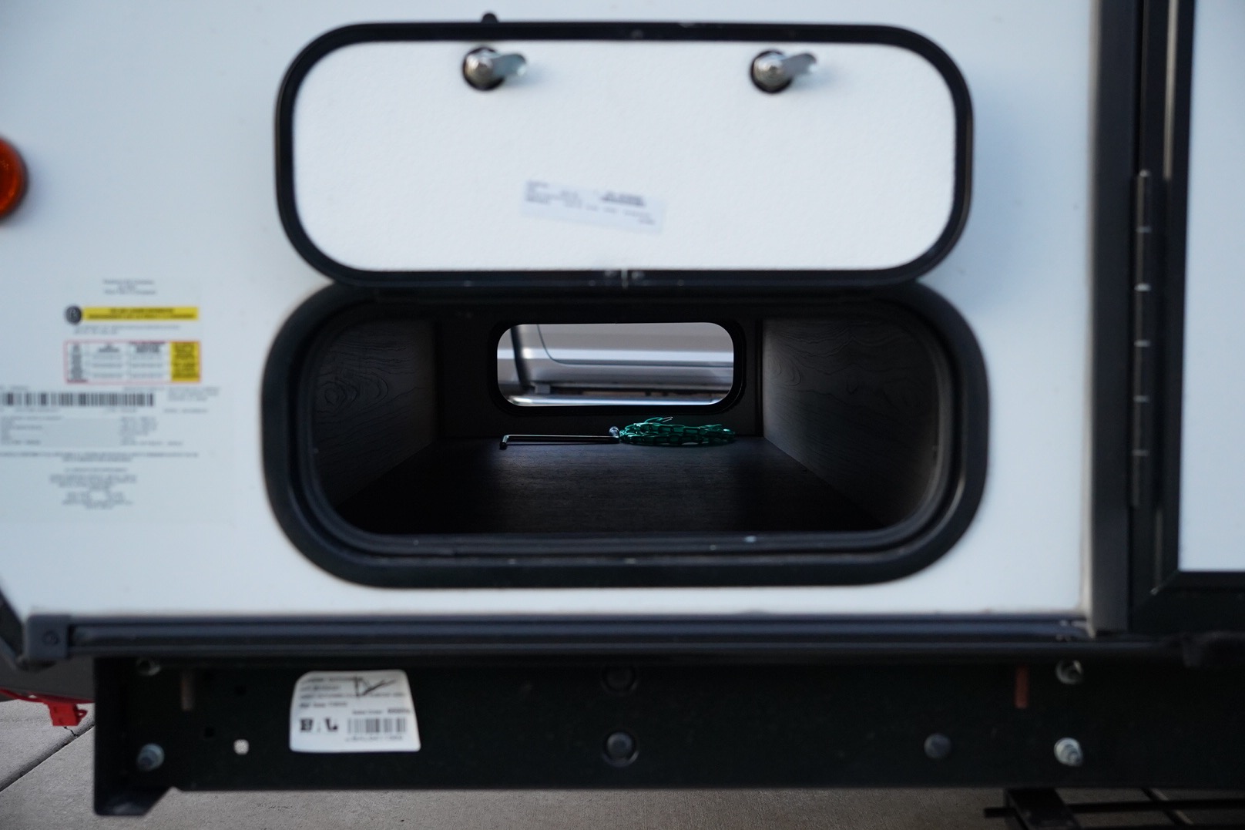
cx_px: 622
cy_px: 415
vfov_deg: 34.2
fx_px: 1349
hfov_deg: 49.6
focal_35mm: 39
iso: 1600
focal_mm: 26.6
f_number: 3.2
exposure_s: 1/160
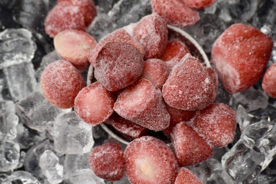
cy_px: 92
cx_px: 136
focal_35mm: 165
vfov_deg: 8.3
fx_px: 1261
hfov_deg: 12.5
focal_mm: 95
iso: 640
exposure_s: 1/500
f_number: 4.2
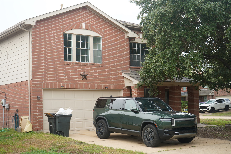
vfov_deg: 25.5
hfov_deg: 37.5
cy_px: 77
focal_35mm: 53
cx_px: 116
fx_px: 340
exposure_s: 1/80
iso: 100
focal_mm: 53
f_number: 5.6
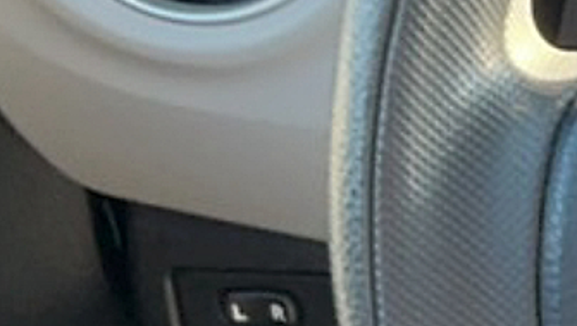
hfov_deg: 11.6
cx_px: 1342
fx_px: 2388
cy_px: 174
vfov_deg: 7.8
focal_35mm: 156
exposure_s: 1/60
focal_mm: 3
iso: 50
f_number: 1.8
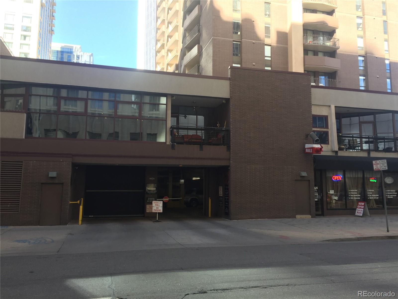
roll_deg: +0.2
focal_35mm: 29
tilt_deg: +6.2
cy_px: 150
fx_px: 333
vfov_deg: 48.2
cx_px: 199
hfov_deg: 61.7
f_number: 2.2
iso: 32
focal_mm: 4.15
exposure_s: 1/133
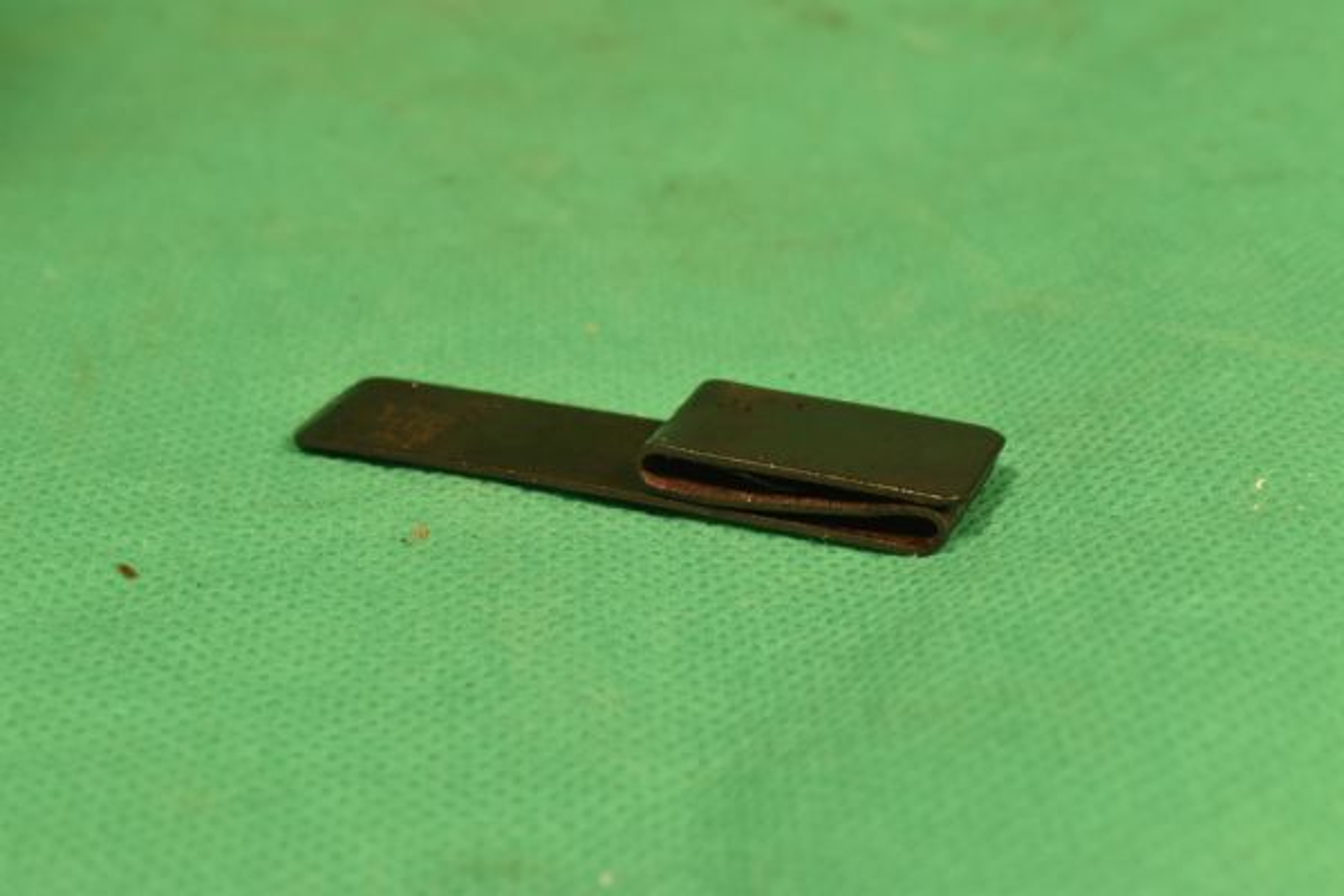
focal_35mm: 82
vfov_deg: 16.6
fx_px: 3080
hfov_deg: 24.6
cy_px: 448
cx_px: 672
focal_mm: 55
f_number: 16
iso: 1800
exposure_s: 1/100
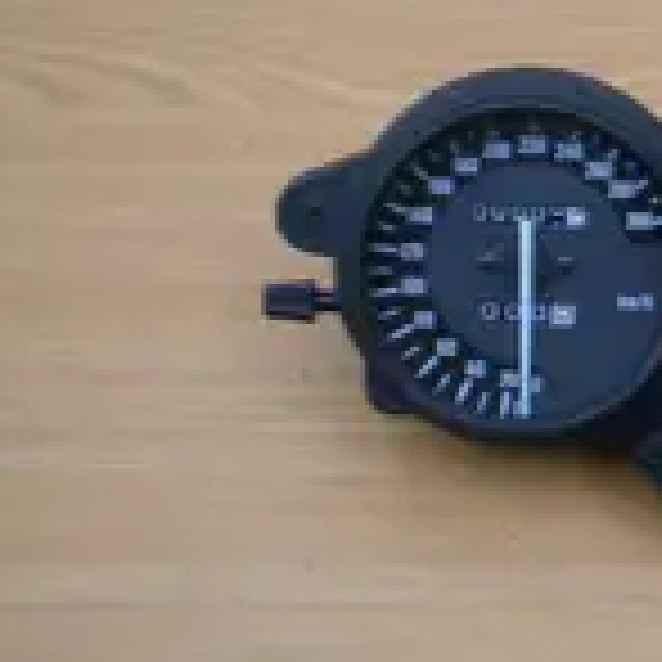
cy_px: 221
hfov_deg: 16.1
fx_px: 2250
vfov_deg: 16.7
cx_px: 775
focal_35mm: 104
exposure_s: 1/30
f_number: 3.1
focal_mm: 6.3
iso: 125
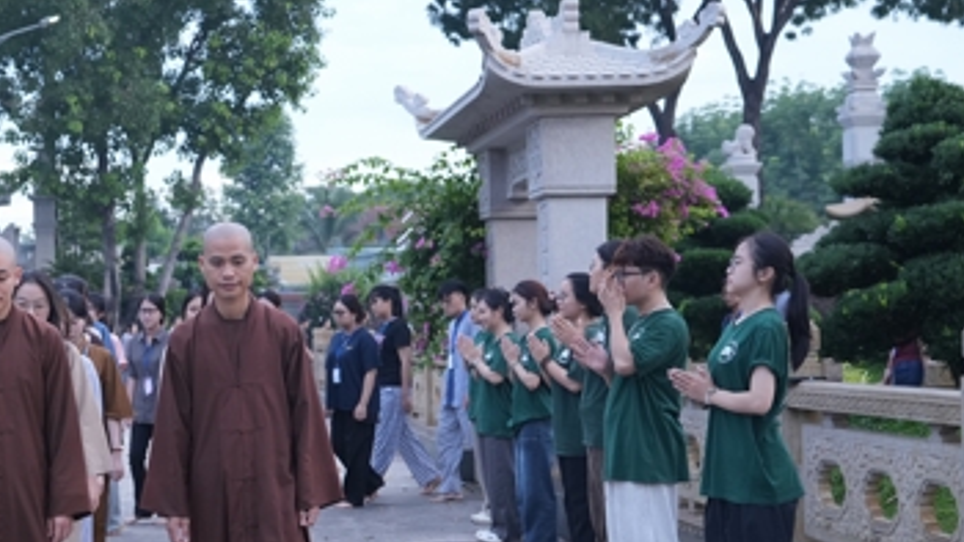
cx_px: 168
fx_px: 1738
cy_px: 356
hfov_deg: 30.1
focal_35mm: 68
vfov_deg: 17.7
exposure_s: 1/400
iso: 1250
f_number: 3.2
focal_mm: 35
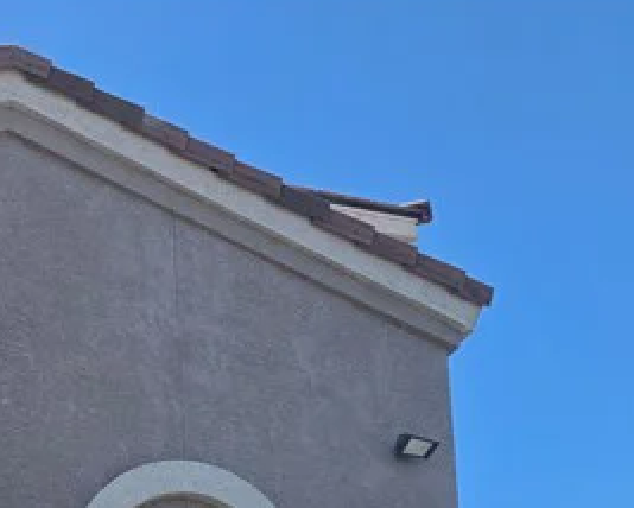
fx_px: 1615
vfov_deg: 15.6
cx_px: 28
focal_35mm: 86
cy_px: 890
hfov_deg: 21.6
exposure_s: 1/3608
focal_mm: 6.3
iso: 80
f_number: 1.7
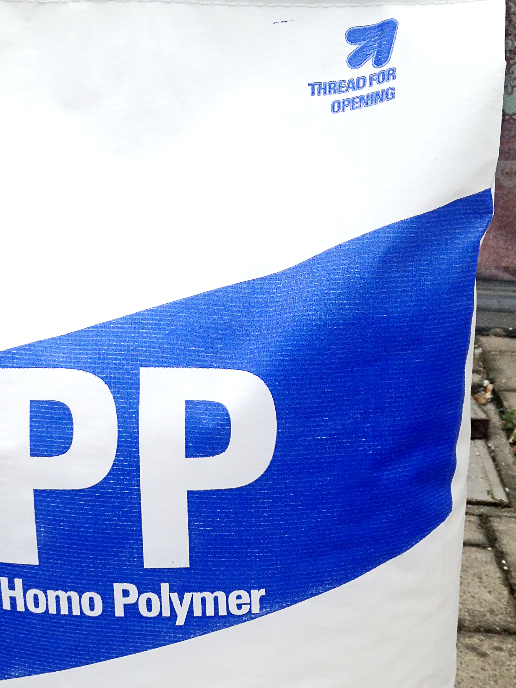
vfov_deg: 31.9
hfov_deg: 24.2
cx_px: 152
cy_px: 469
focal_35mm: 60
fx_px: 1193
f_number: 2.4
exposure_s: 1/1534
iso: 50
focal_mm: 4.28
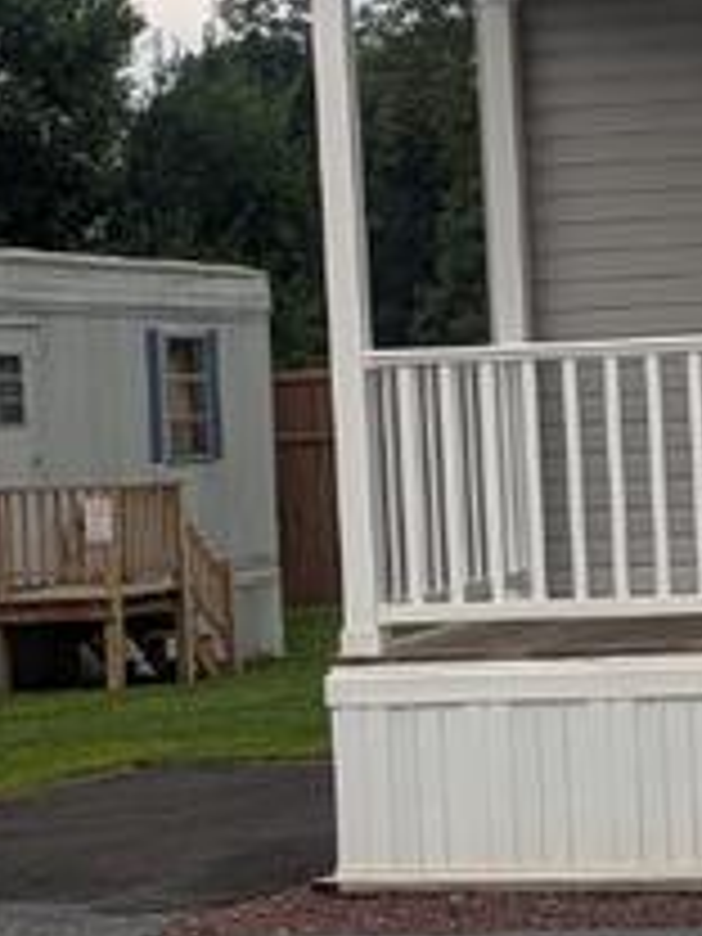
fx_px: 3515
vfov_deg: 15.2
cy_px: 477
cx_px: 907
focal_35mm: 130
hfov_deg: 11.1
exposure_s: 1/1247
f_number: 1.89
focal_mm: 5.43
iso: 50
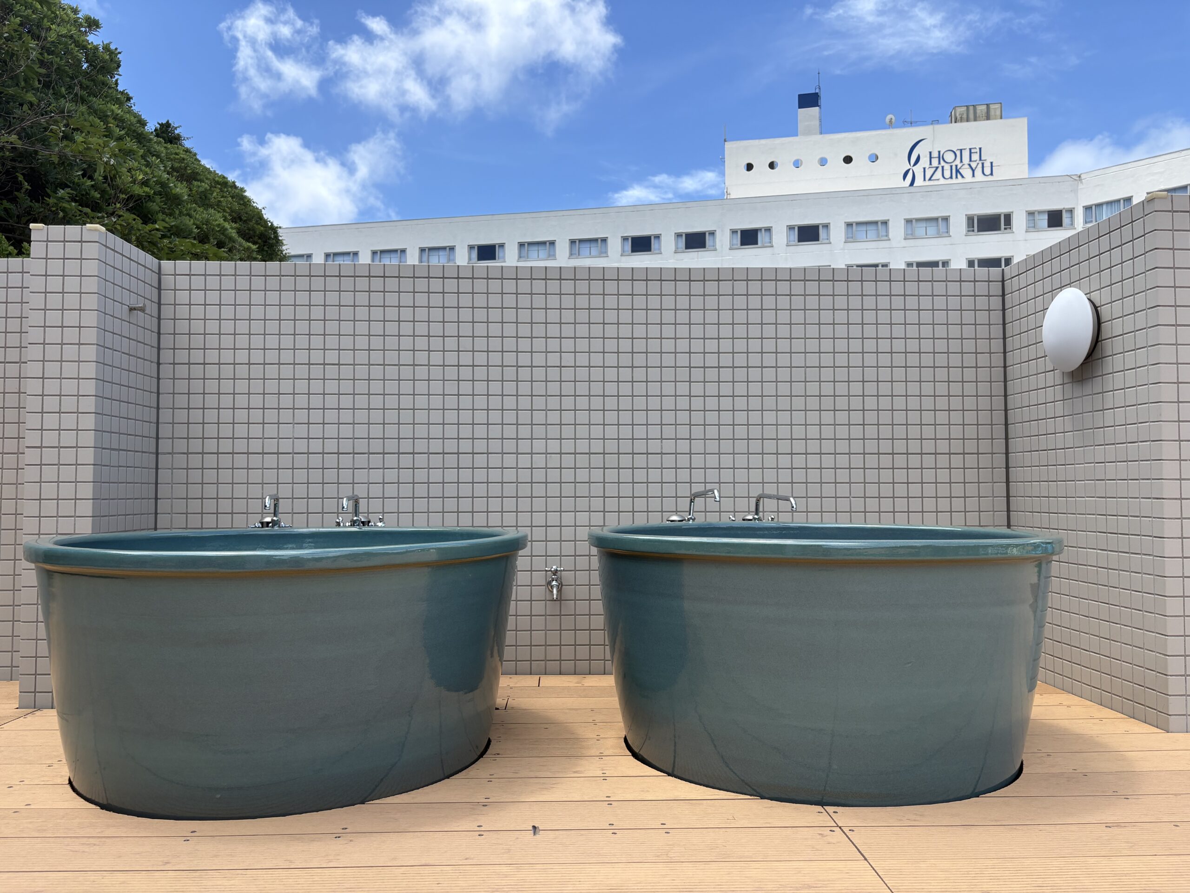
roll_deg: +0.4
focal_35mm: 26
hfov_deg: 67.3
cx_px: 595
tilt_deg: +3.0
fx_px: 894
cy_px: 446
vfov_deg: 53.1
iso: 50
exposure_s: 1/2075
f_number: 1.6
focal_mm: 5.96
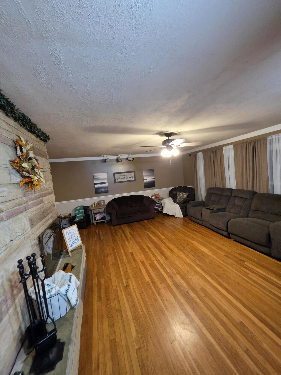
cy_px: 188
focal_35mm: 13
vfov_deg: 106.2
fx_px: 141
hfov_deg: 89.9
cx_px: 140
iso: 400
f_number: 1.9
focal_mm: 2.2
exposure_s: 1/60
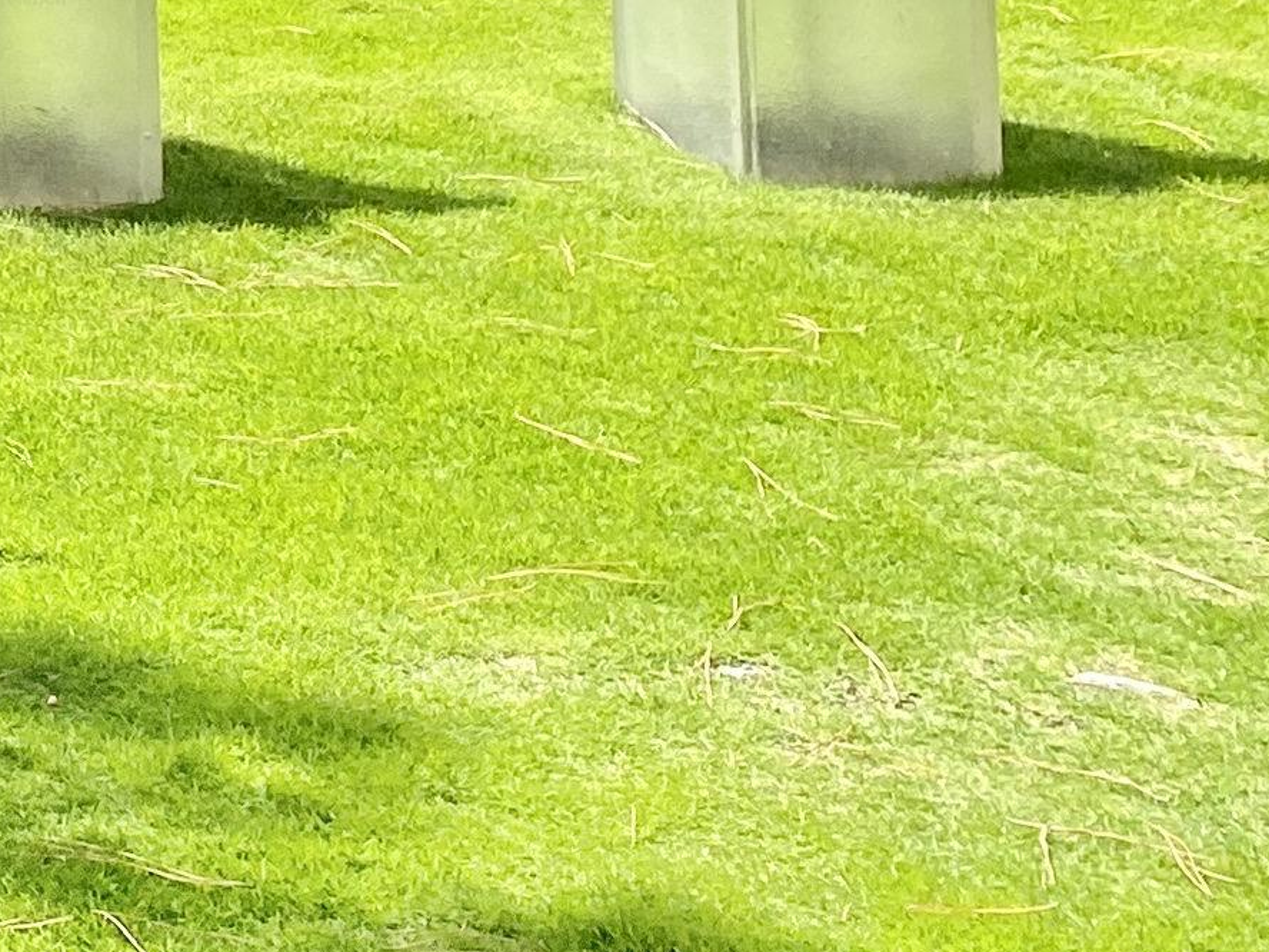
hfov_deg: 13.9
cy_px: -709
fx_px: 4326
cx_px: -1316
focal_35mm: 118
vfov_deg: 11.7
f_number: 1.8
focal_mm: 4.25
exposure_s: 1/2513
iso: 32
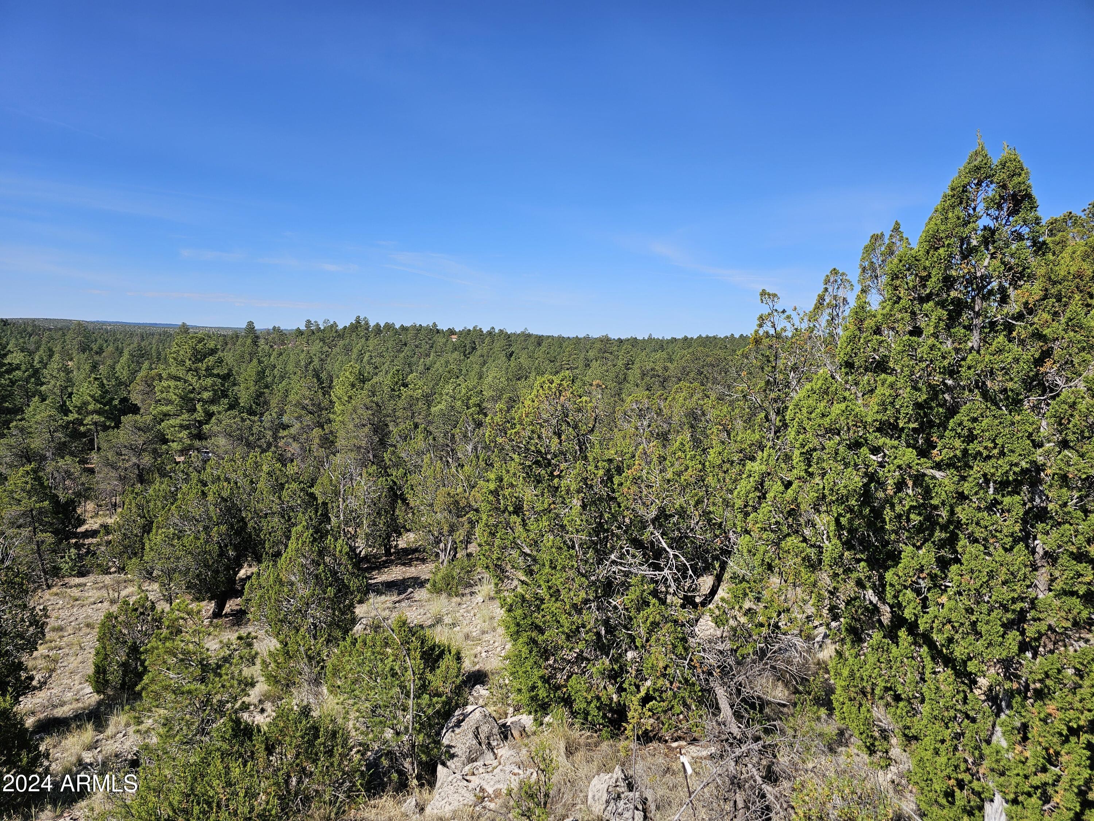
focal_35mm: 23
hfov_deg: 73.9
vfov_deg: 58.9
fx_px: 727
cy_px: 410
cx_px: 547
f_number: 1.7
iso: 10
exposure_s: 1/934
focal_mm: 6.3
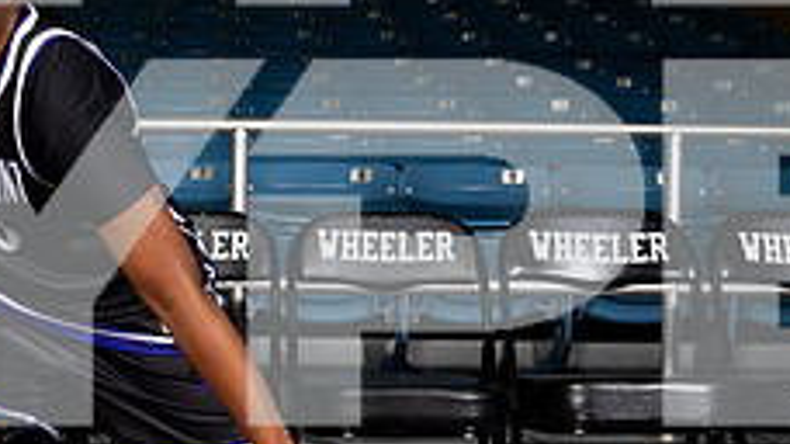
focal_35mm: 64
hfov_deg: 32.1
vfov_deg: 18.8
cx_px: 180
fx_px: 1340
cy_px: 245
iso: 250
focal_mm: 24
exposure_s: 1/125
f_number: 7.1
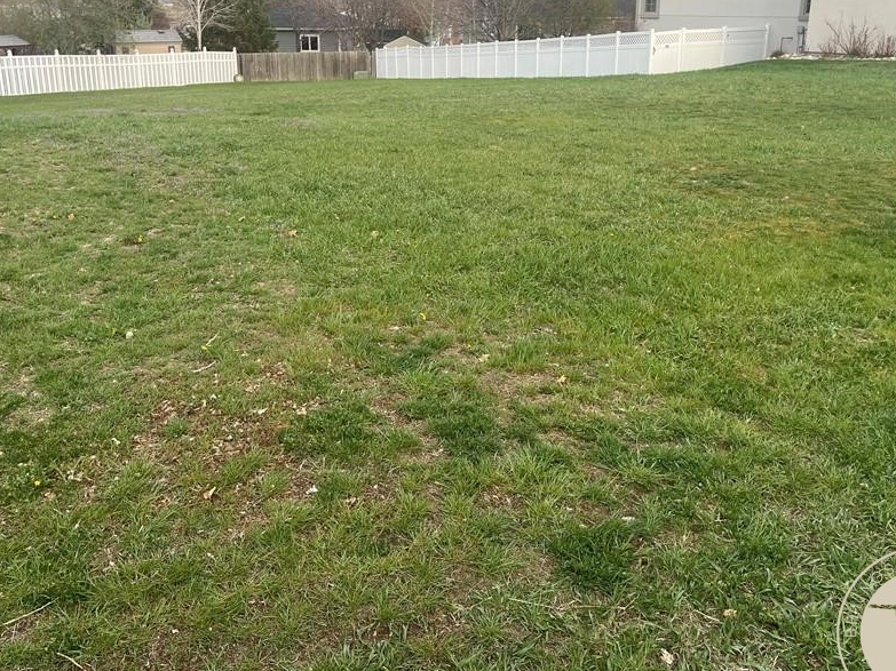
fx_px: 880
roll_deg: +0.2
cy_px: 281
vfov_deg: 41.7
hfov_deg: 53.9
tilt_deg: -16.2
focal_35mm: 34
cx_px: 426
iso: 40
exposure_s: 1/177
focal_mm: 5.1
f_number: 1.6
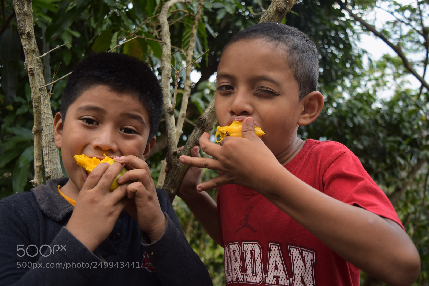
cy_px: 143
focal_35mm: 34
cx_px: 214
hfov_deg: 55.1
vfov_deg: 38.3
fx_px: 411
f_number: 3.8
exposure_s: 1/100
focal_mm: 23
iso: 100
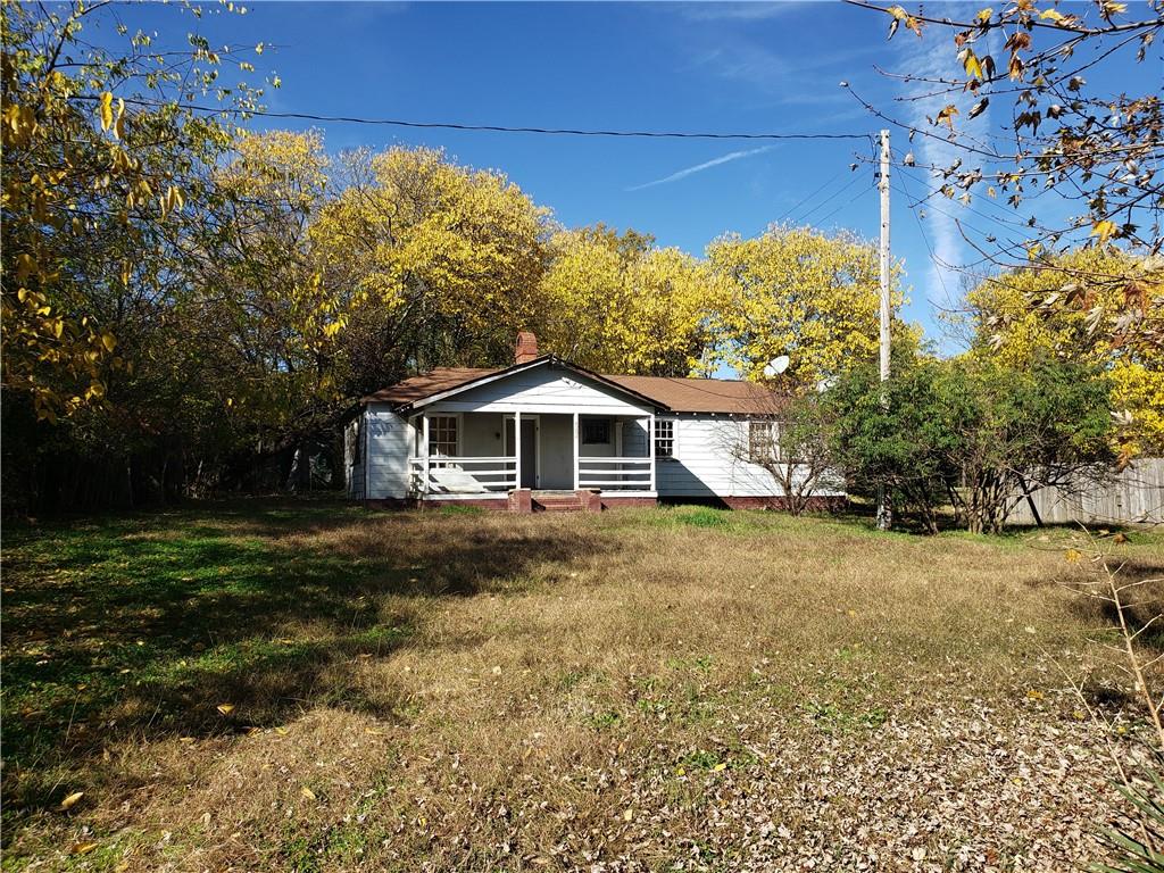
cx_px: 582
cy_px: 436
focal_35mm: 26
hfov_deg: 67.3
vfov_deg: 53.1
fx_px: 874
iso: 50
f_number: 2.4
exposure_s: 1/1133
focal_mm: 4.3
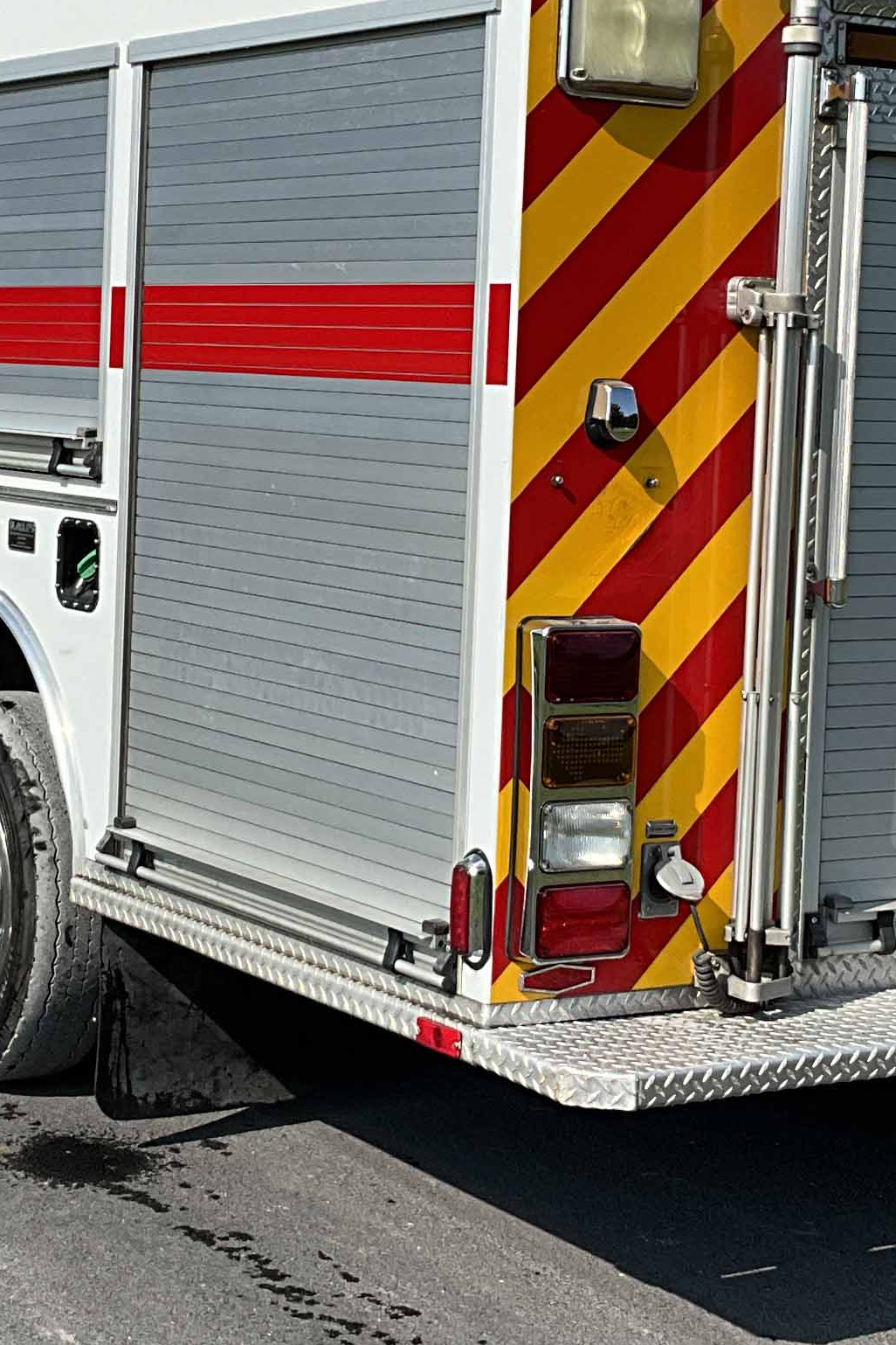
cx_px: 369
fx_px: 2949
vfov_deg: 25.6
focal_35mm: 79
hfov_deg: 17.3
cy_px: 474
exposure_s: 1/1912
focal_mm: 3
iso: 25
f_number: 1.8
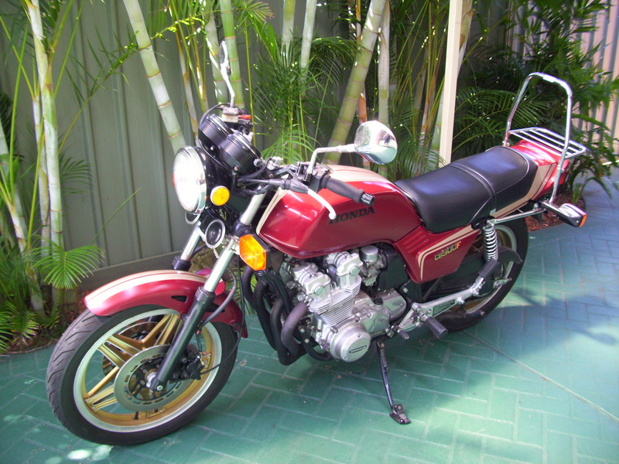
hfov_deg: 56.8
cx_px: 310
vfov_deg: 44.2
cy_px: 232
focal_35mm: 32
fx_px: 572
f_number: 2.9
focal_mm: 5.7
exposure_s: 1/30
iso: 100
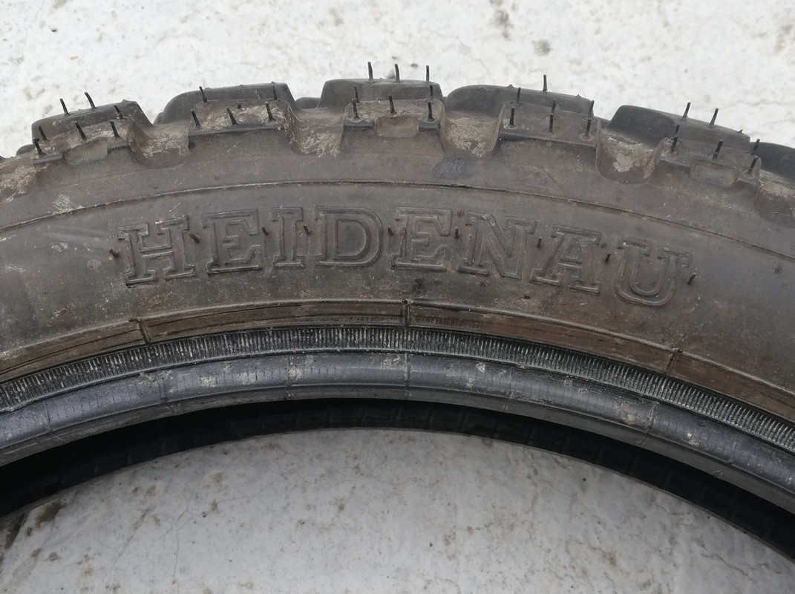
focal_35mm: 27
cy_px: 297
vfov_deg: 51.2
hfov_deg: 65.4
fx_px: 619
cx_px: 398
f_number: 2.2
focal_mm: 3.81
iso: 50
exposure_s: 1/240
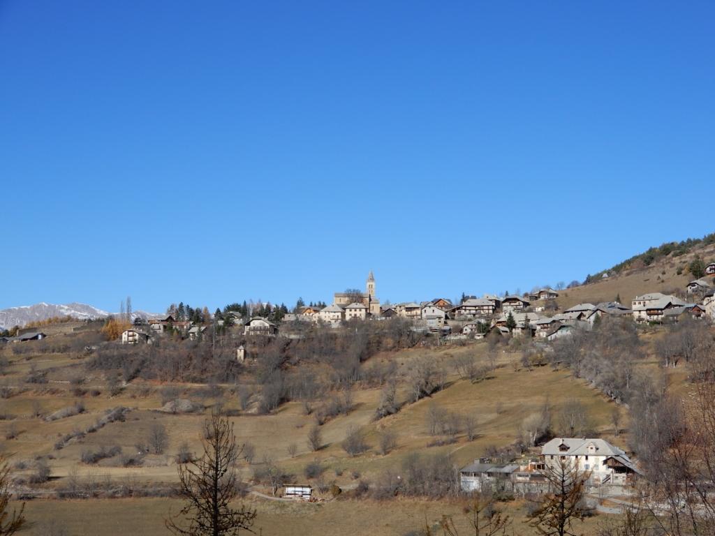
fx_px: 1177
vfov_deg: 25.7
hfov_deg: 33.8
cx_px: 358
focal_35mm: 57
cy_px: 268
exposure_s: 1/1000
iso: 80
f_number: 4.5
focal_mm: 10.2
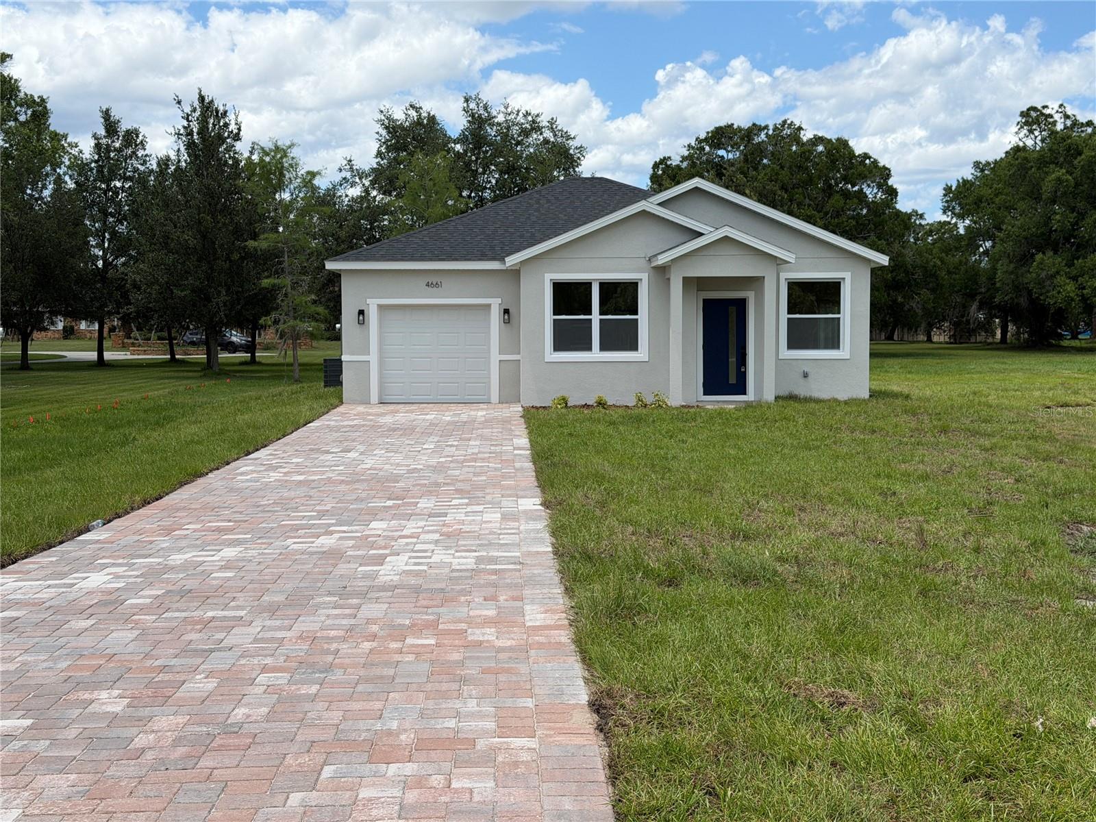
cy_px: 411
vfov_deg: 30.3
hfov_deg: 39.7
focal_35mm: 48
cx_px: 548
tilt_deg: -3.8
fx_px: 1520
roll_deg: +1.0
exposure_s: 1/5208
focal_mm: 6.76
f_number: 1.78
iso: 64
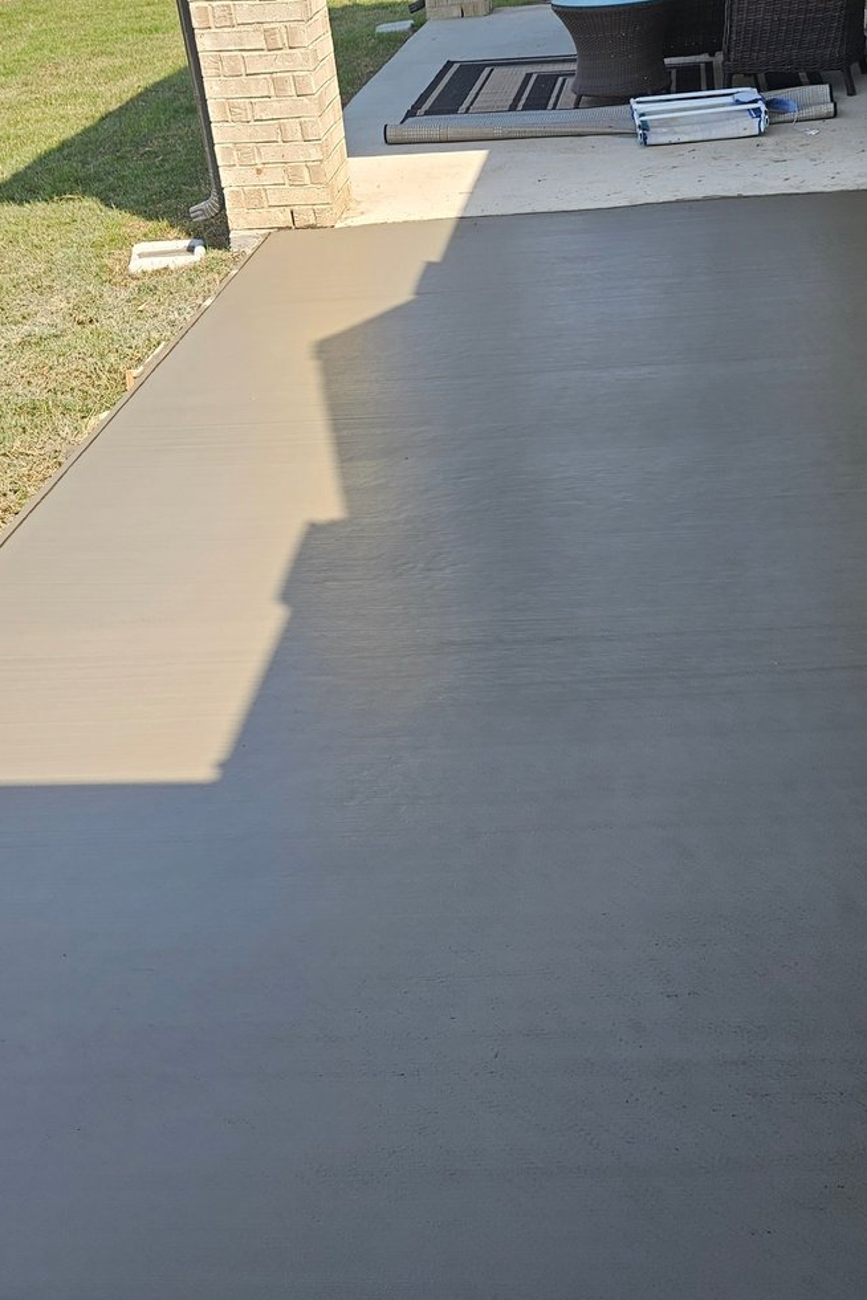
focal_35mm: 39
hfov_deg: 34.0
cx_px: 546
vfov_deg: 49.1
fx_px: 1409
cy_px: 805
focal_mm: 5.4
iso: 25
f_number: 1.8
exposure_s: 1/538
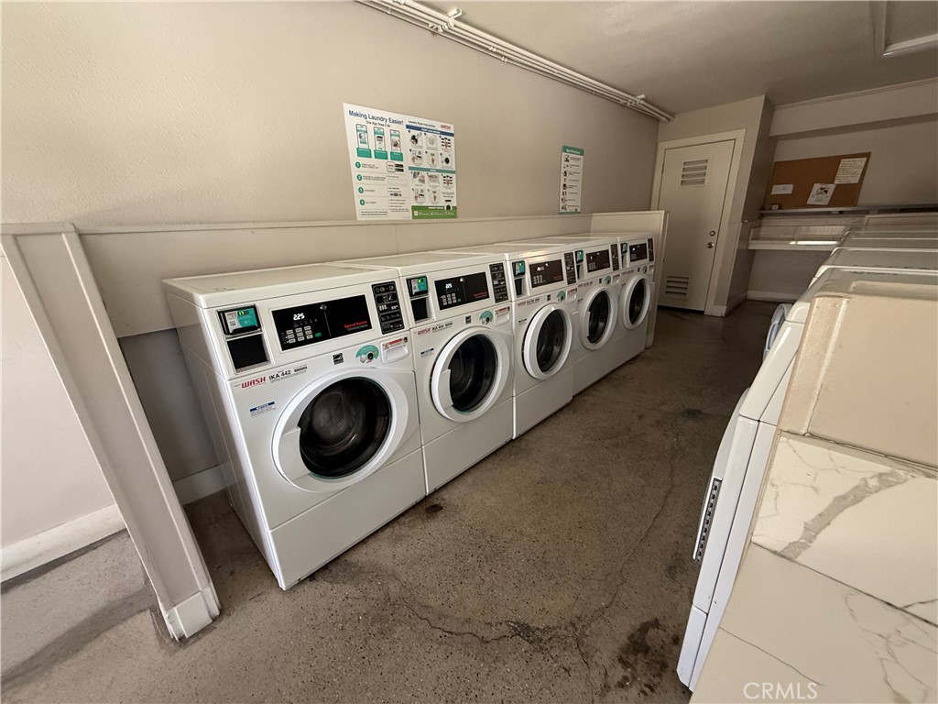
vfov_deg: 85.7
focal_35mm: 14
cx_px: 469
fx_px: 379
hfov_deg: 102.1
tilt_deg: -19.5
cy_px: 352
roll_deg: +2.2
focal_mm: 2.22
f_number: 2.2
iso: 320
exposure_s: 1/99
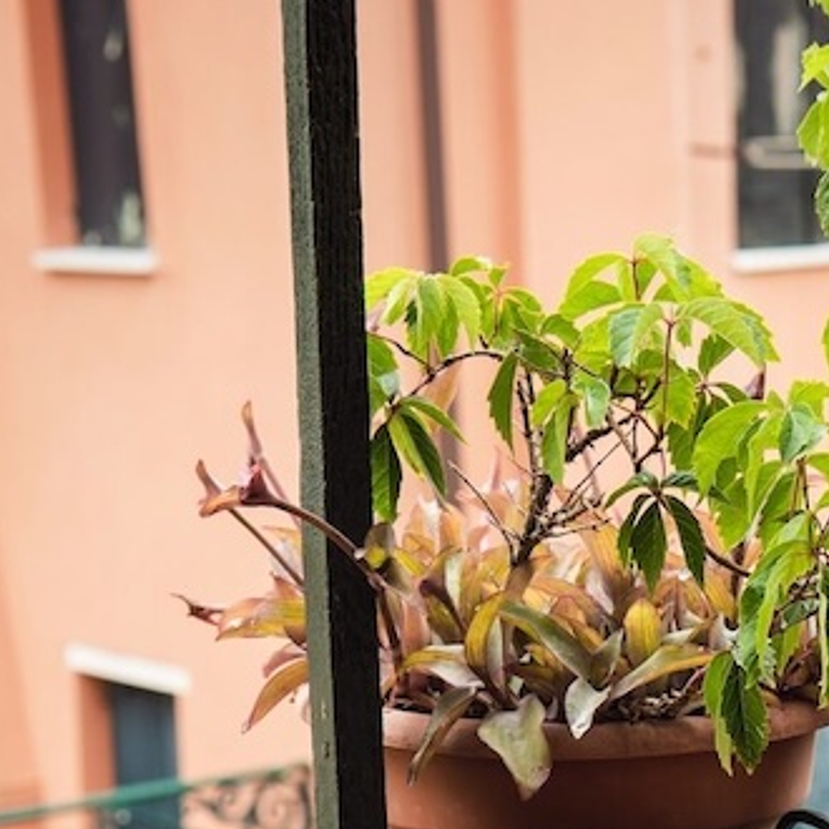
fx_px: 3143
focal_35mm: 116
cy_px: 1038
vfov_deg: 14.5
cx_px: 722
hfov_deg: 14.9
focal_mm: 30
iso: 100
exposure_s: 1/200
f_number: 3.5
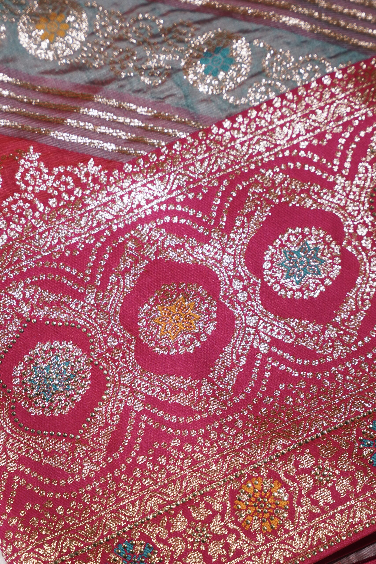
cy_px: 282
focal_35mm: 105
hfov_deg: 13.0
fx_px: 1645
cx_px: 188
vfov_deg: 19.5
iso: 250
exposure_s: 1/200
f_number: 2.8
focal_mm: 70
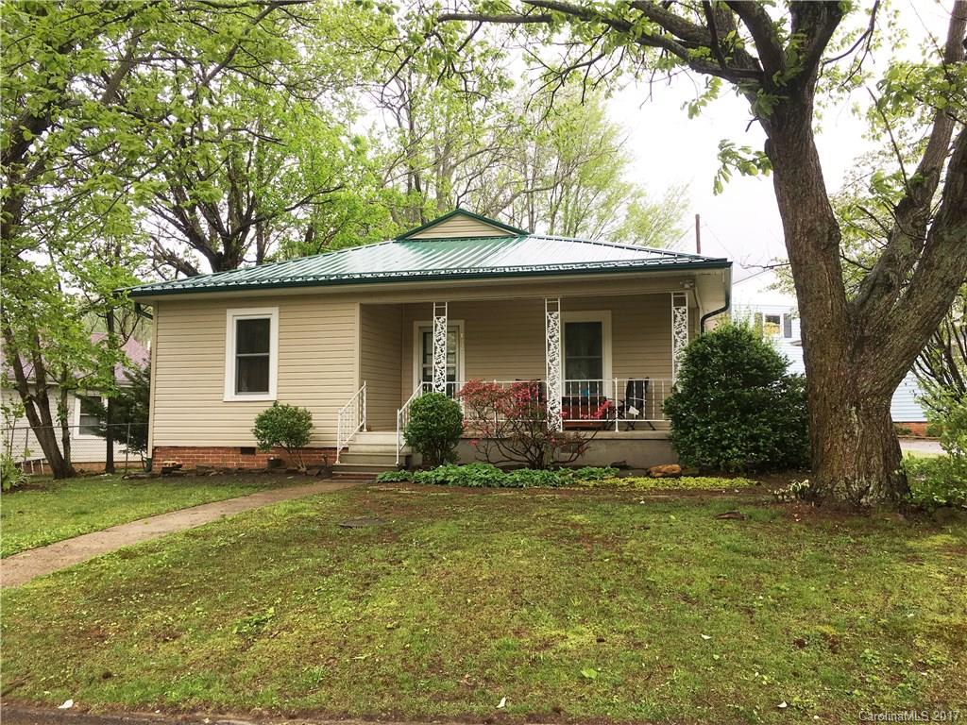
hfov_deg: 61.7
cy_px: 362
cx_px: 484
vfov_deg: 48.2
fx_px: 810
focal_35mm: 29
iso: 25
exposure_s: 1/183
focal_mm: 4.15
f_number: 2.2
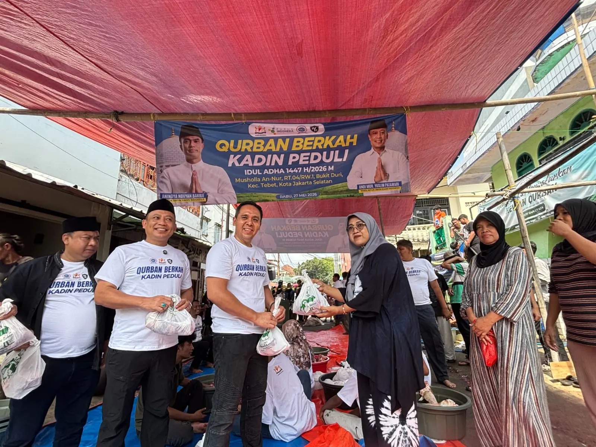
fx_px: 448
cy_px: 224
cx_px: 298
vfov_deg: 53.1
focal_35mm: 26
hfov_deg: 67.3
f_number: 1.7
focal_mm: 4.2
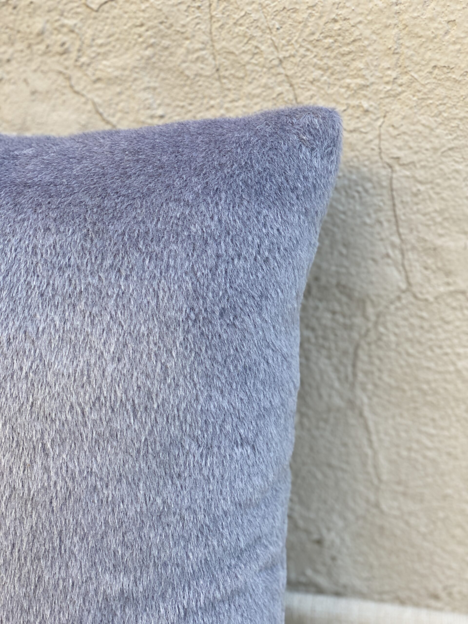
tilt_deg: -19.1
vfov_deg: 36.8
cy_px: 312
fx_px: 937
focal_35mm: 52
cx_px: 234
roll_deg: +2.3
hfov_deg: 28.0
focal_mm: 6
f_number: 2
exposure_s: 1/122
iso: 64
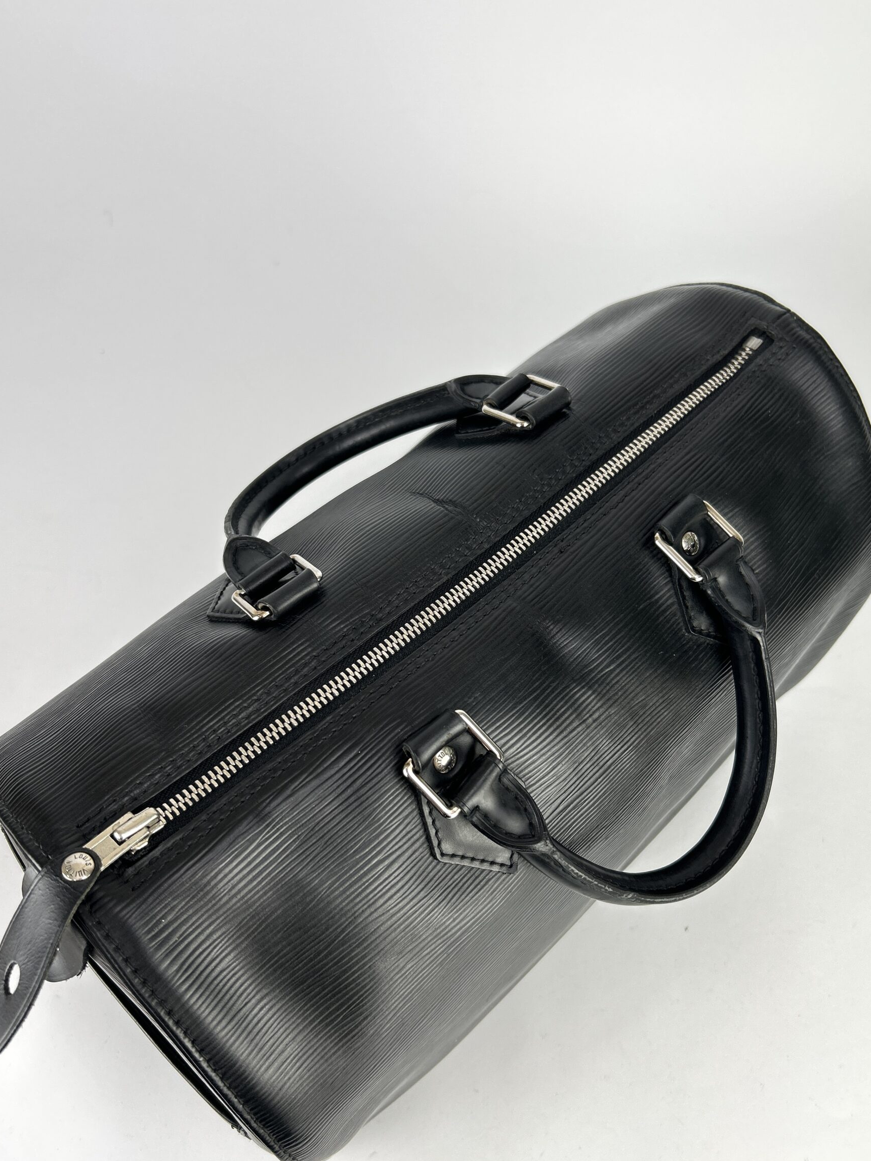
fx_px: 973
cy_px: 623
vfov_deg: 61.6
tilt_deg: -59.9
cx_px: 443
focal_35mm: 29
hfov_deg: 48.2
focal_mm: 5.7
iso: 32
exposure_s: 1/125
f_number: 1.5
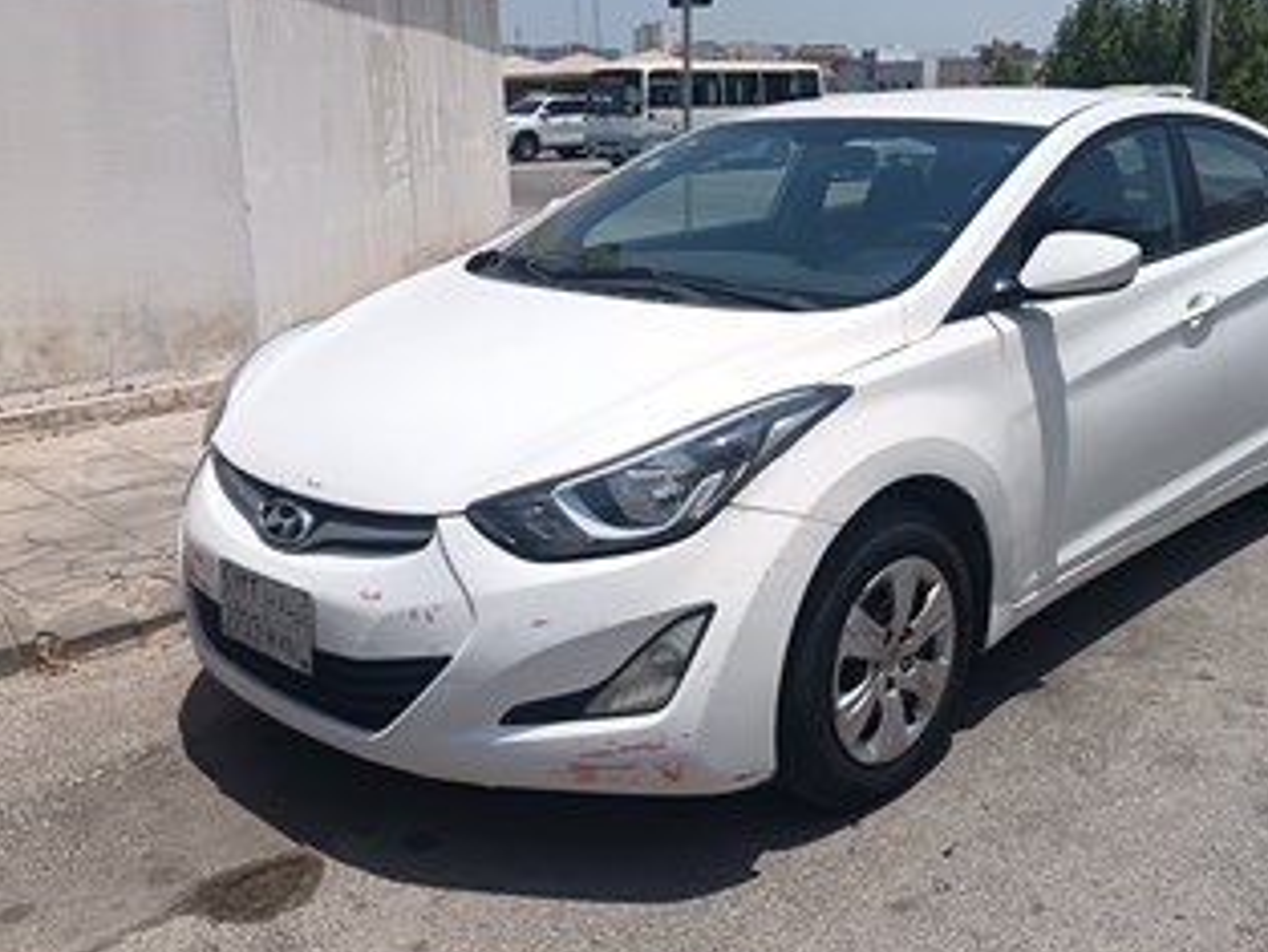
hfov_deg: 52.1
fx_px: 1283
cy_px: 415
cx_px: 792
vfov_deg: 40.7
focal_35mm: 35
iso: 100
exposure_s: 1/972
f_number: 1.75
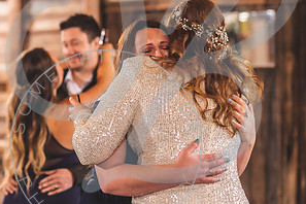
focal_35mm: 129
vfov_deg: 10.6
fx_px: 1096
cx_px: 152
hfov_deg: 15.9
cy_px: 67
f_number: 2.8
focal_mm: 85
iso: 800
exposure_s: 1/200
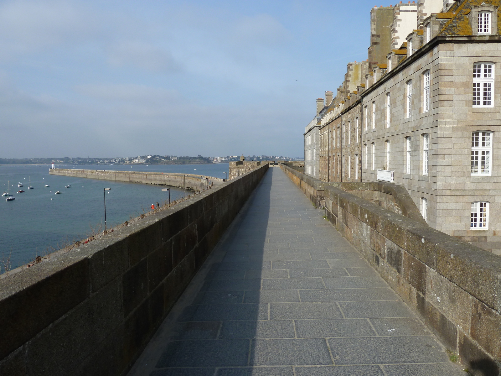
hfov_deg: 69.4
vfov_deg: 54.9
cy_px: 188
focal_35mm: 25
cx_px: 250
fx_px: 362
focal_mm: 4.1
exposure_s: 1/500
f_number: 4.5
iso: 80
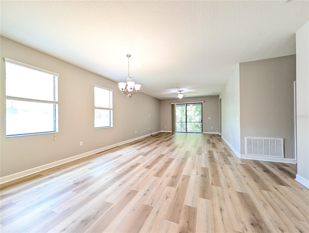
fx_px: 107
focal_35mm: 12
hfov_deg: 110.5
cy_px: 116
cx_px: 154
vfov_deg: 94.6
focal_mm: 2.02
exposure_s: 1/120
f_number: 1.7
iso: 285
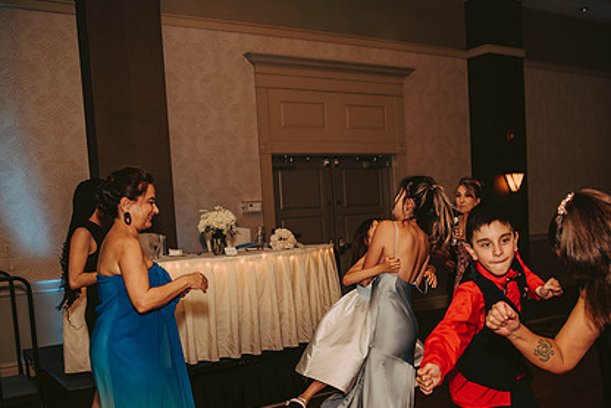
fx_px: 662
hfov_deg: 49.0
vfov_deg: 33.9
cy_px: 274
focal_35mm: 39
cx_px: 385
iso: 500
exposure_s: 1/60
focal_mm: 28
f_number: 2.8
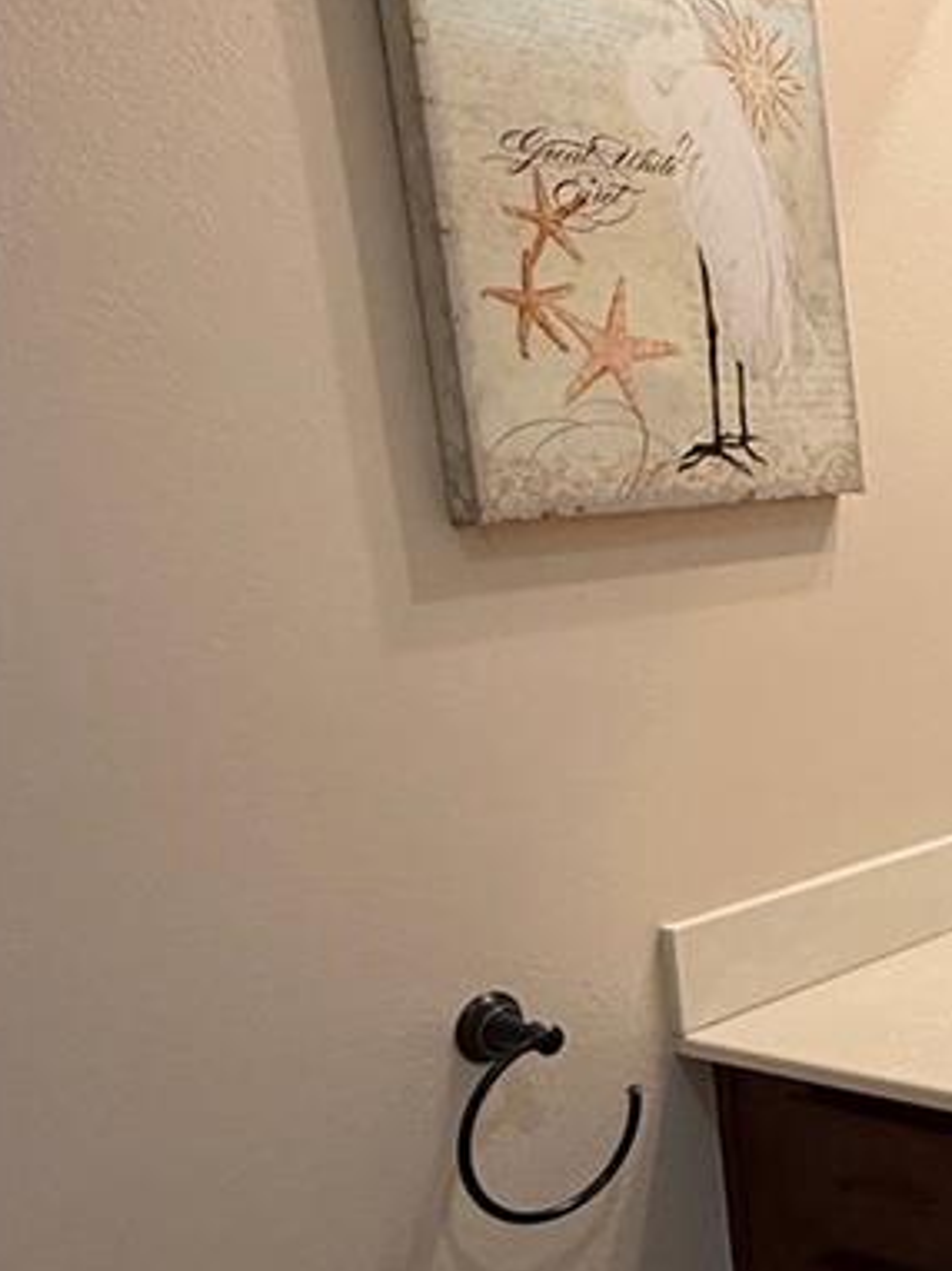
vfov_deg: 42.9
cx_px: 1292
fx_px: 1615
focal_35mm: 44
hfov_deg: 26.8
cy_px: 685
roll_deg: +3.0
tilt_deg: -6.8
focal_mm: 2.22
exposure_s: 1/60
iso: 320
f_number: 2.2
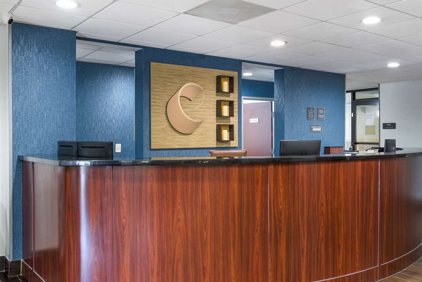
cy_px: 133
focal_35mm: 37
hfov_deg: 51.8
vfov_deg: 36.0
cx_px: 231
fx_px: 434
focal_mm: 32
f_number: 10
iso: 200
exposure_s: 1/1.25
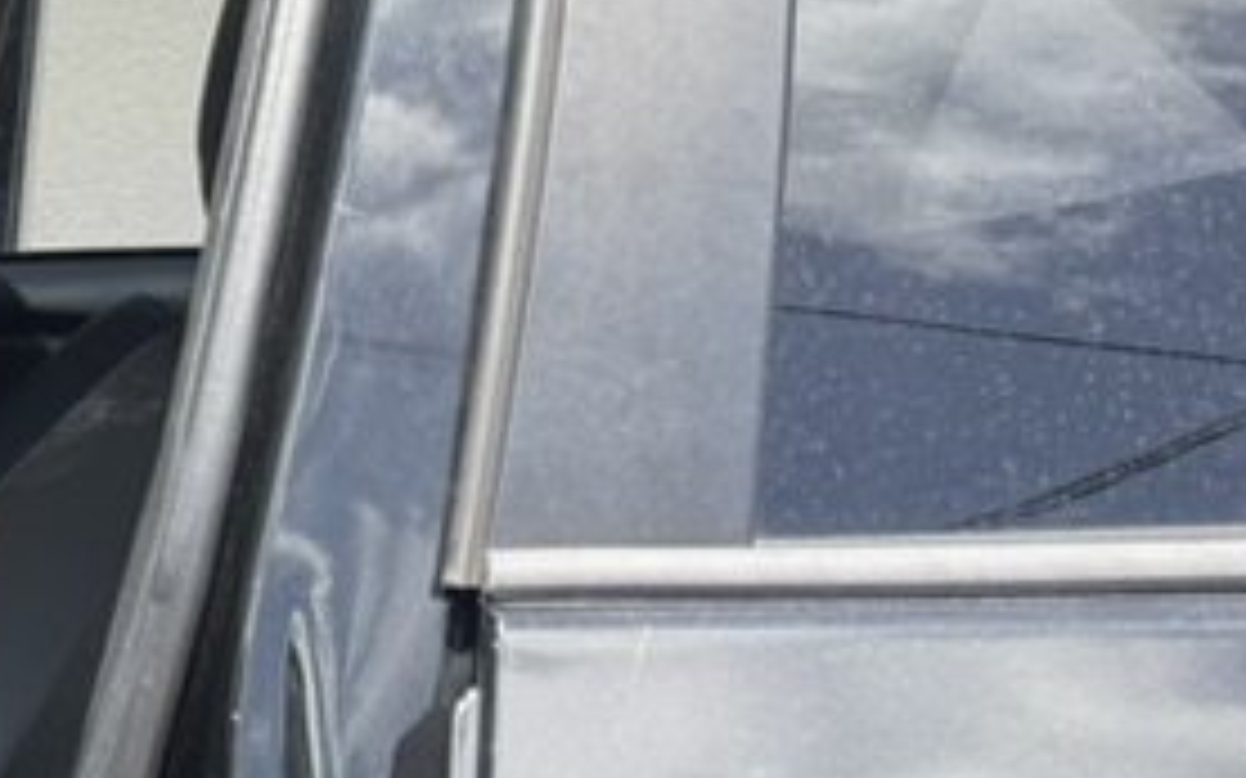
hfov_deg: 18.7
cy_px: 971
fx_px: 3191
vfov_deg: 13.5
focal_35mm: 94
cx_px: -783
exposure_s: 1/1075
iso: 100
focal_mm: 6.76
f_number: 1.78
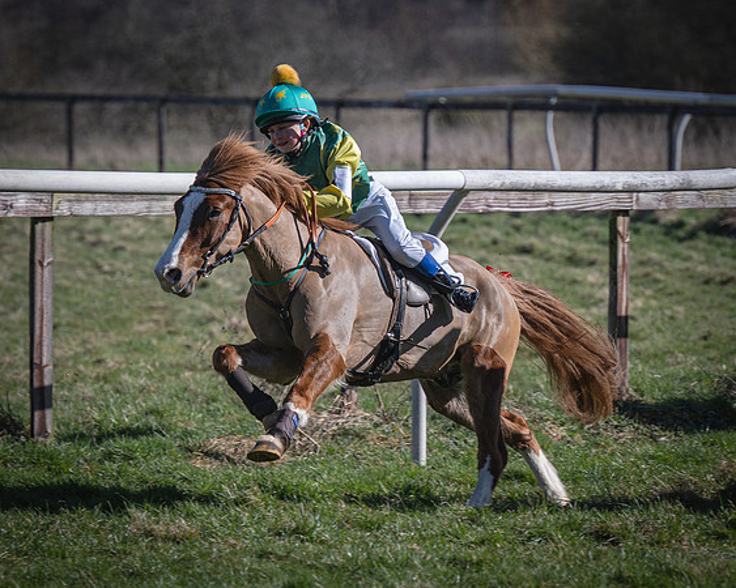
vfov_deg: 3.9
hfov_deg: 4.9
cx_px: 385
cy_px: 199
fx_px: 8597
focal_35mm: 395
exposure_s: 1/1000
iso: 125
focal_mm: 160
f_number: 4
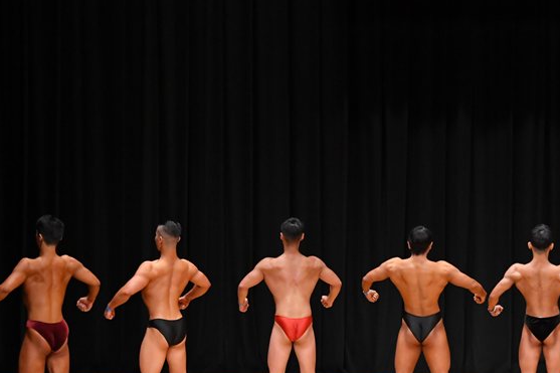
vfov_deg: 7.3
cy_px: 241
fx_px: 2923
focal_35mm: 188
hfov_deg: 10.9
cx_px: 321
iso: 4000
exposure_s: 1/400
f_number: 5.6
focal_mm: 90
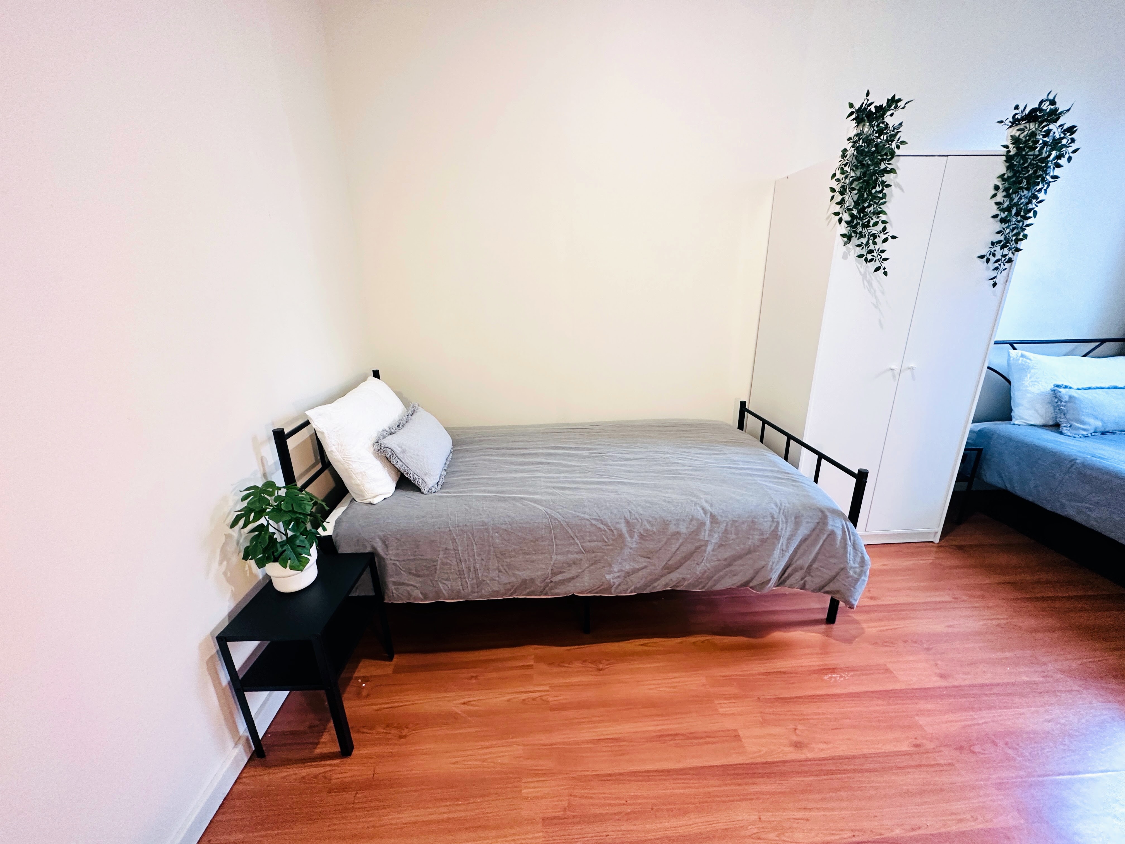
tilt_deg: -19.2
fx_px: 455
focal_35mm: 14
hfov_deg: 102.1
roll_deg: +1.4
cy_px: 422
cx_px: 562
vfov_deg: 85.7
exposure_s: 1/50
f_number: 2.2
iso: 250
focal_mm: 2.22
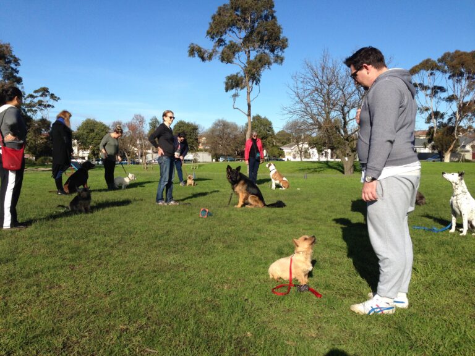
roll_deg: +0.6
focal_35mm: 33
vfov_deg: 42.9
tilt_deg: -4.2
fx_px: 453
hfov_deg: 55.4
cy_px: 178
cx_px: 238
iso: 50
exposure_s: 1/1695
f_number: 2.4
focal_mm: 4.12
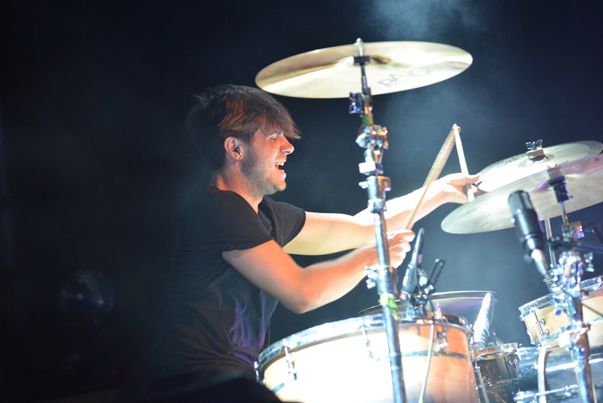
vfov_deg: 8.1
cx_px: 302
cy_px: 202
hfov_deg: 12.1
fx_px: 2849
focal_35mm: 170
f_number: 5
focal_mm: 170
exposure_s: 1/320
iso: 4000
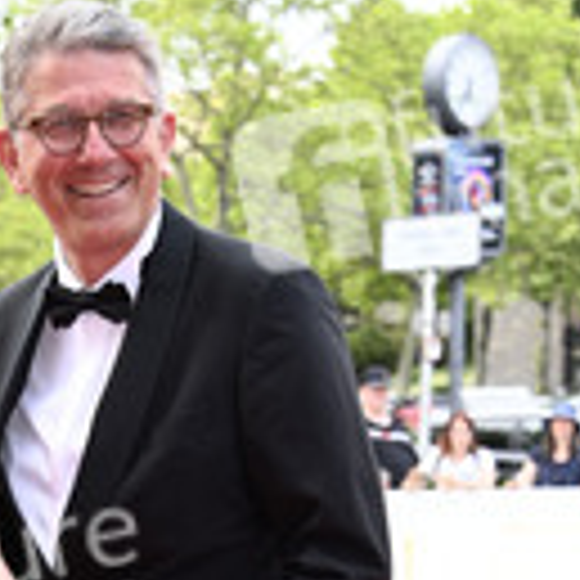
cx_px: 54
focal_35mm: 189
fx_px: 3583
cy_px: 841
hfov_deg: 9.2
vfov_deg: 9.0
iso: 640
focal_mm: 72
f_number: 5.6
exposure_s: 1/250
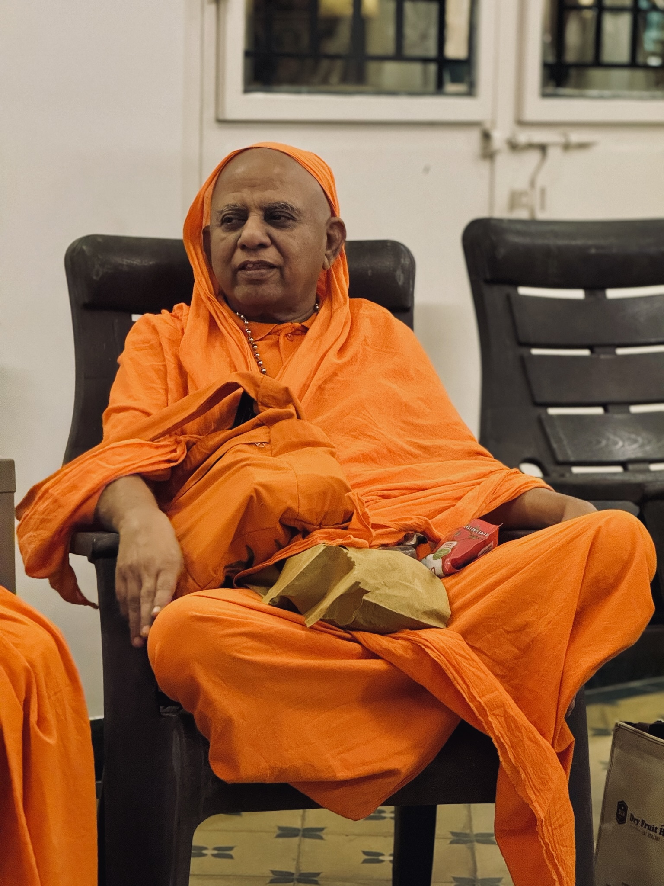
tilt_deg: -6.7
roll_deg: -1.7
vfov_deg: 16.4
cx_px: 332
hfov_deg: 12.3
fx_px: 3069
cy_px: 443
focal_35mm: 120
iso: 1250
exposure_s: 1/33
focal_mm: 15.66
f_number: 2.8
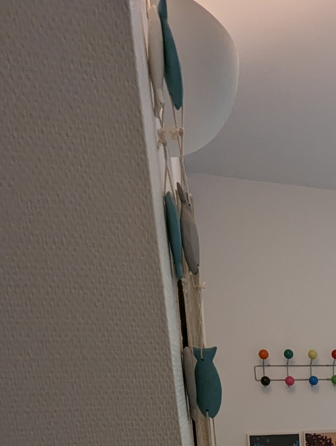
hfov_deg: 35.7
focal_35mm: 33
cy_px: 507
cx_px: 382
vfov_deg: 41.8
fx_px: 426
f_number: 2.2
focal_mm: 1.95
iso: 117
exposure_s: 1/35
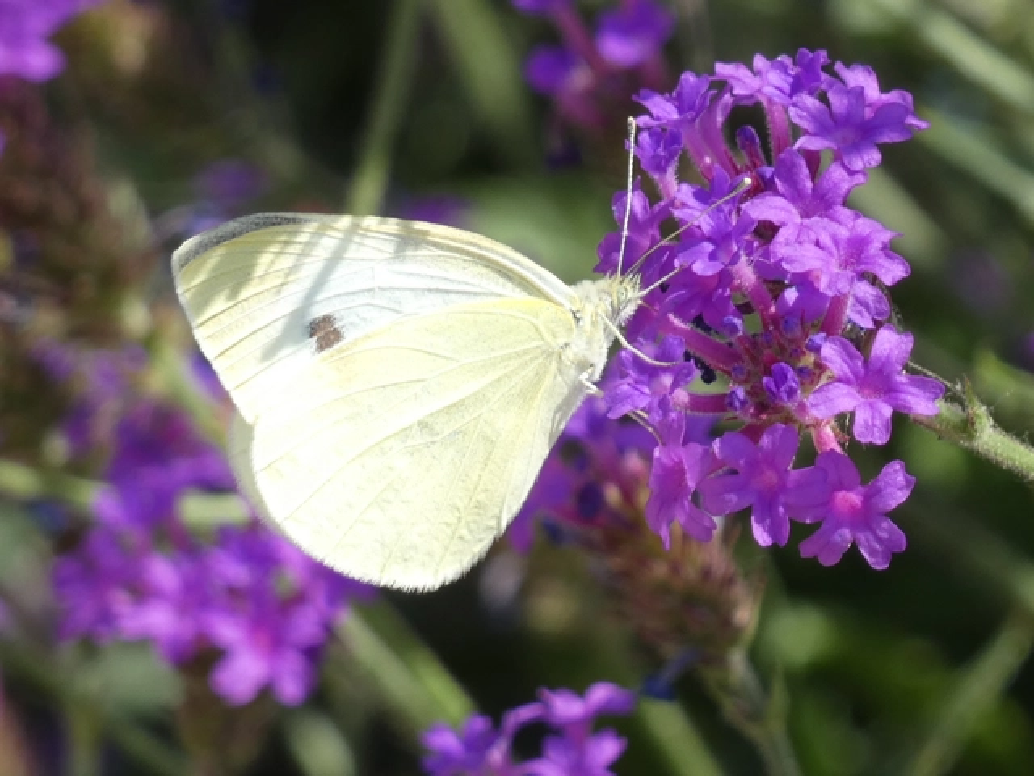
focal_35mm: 384
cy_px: 388
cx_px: 517
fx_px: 11470
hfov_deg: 5.2
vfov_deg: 3.9
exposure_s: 1/250
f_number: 5.6
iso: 80
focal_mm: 68.8
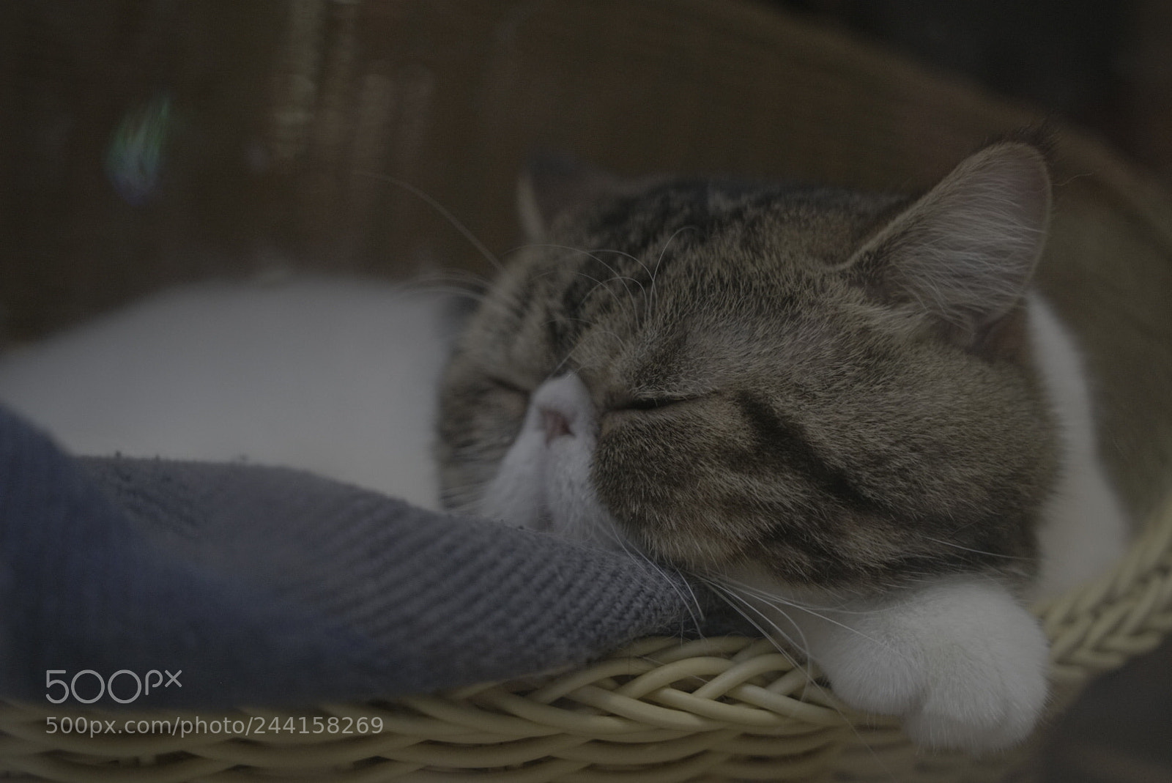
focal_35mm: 45
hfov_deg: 43.6
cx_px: 586
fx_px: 1466
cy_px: 392
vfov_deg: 29.9
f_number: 4
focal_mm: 45
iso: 6400
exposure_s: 1/200
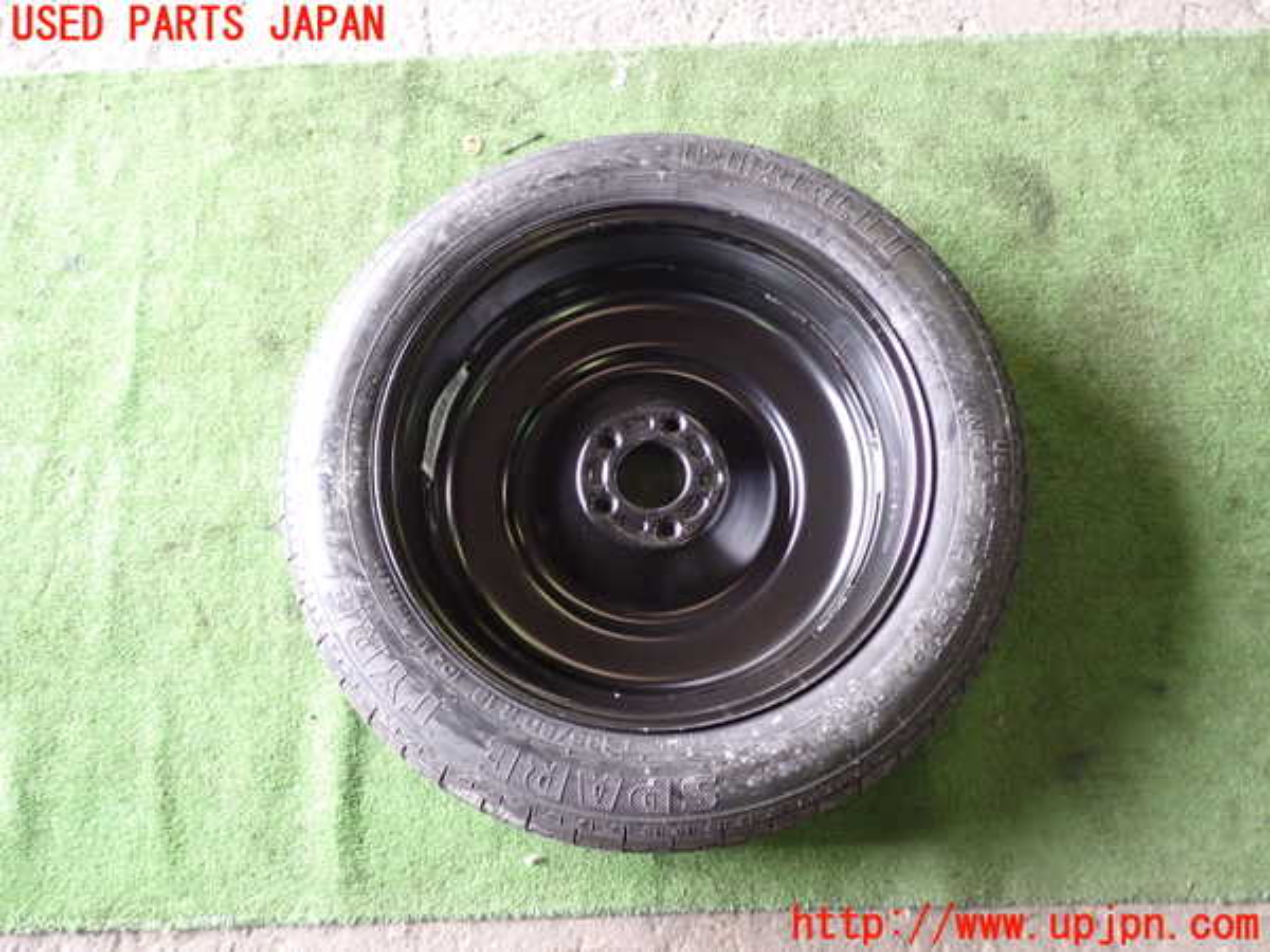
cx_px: 635
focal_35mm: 32
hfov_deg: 56.8
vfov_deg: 44.2
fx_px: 1174
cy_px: 476
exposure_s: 1/30
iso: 250
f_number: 2.4
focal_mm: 5.79
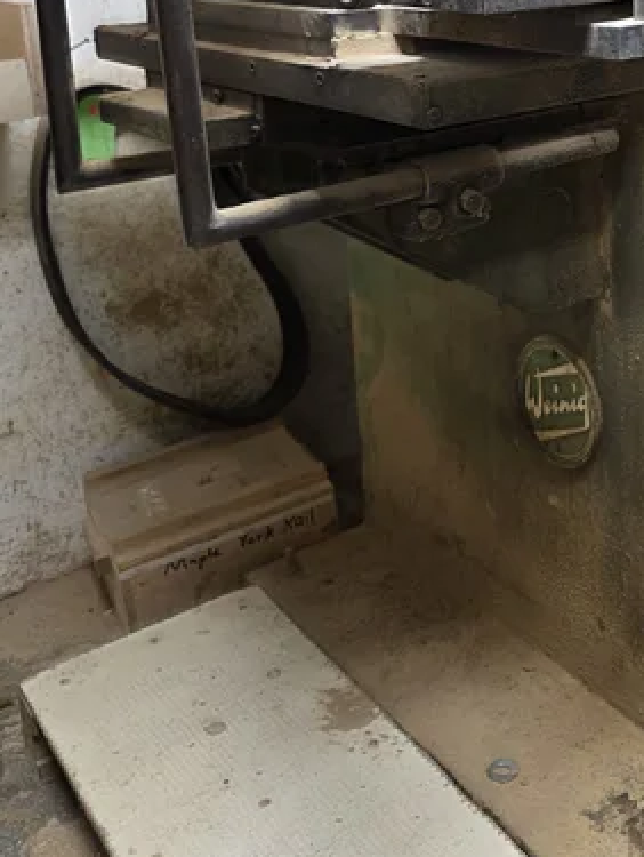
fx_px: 1139
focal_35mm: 46
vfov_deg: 38.9
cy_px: 121
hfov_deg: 29.9
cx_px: 606
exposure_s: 1/120
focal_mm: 6.3
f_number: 1.7
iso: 200
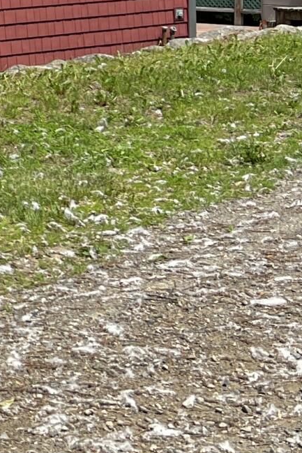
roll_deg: +1.1
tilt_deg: -0.1
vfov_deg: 15.7
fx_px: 1572
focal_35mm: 125
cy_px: -118
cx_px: -432
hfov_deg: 9.7
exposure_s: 1/1934
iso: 50
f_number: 1.5
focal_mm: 5.7
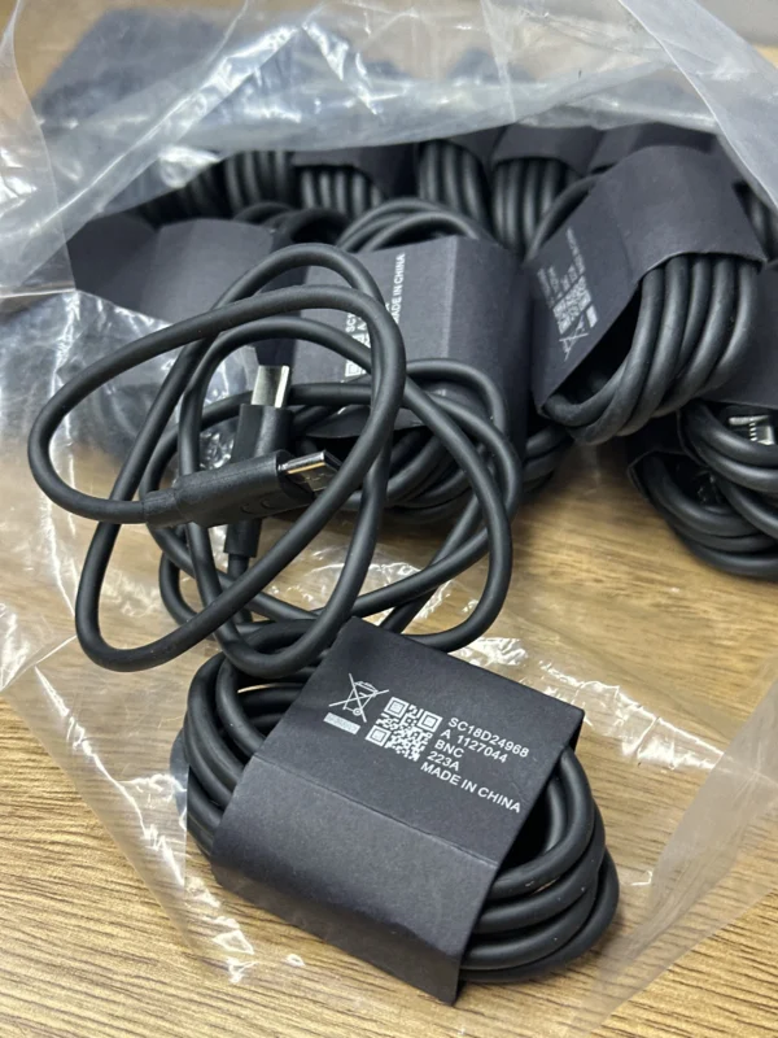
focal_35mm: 48
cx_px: 389
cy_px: 519
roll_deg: -1.1
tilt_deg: -41.4
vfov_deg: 39.7
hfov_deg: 30.3
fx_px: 1438
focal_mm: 6.86
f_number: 1.78
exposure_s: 1/50
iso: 250
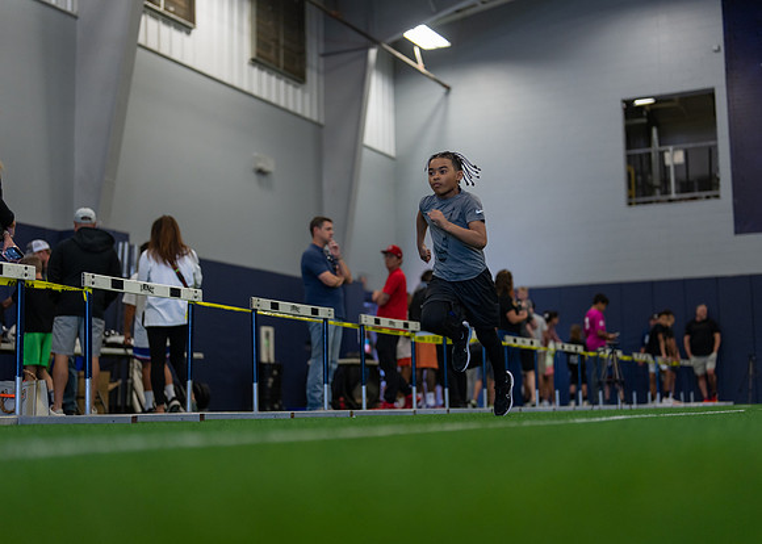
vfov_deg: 26.6
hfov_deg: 36.7
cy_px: 272
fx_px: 1149
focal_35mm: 53
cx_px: 381
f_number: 1.4
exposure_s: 1/1000
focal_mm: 50
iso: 1000
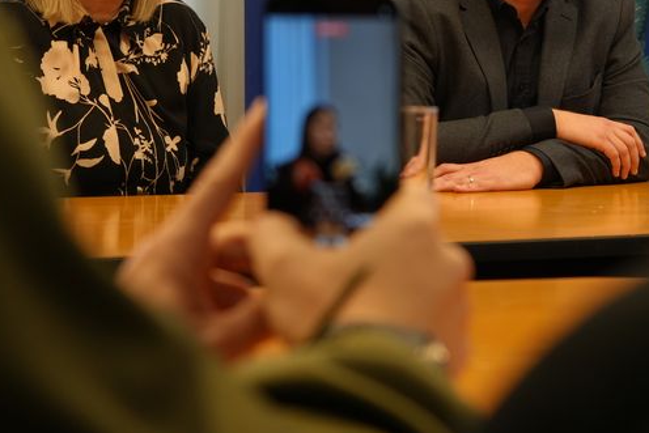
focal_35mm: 95
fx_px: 1713
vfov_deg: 14.3
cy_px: 40
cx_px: 406
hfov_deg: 21.4
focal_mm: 46
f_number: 4.5
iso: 800
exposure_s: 1/160
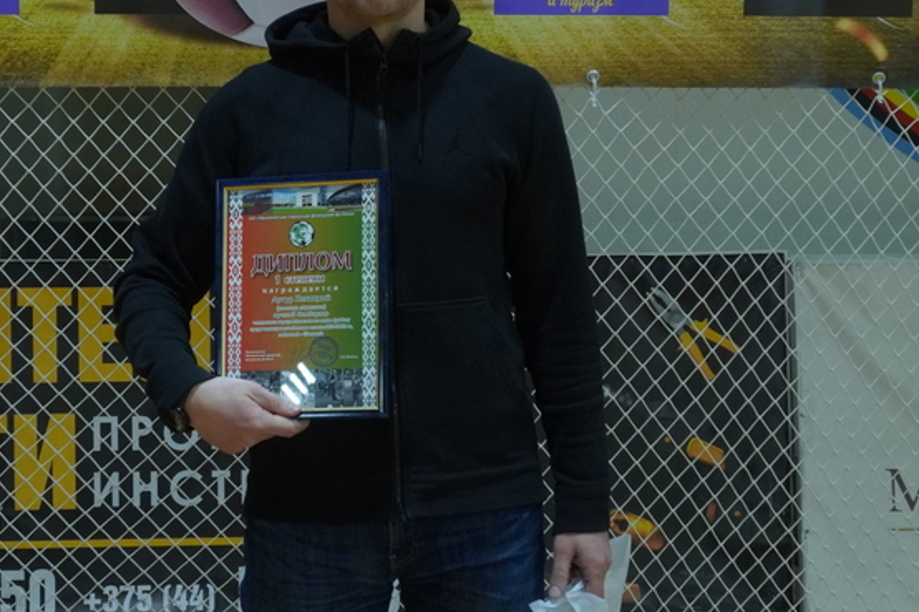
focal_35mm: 78
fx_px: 1990
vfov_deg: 17.5
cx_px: 300
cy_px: 231
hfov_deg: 25.8
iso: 640
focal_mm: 16
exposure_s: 1/125
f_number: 4
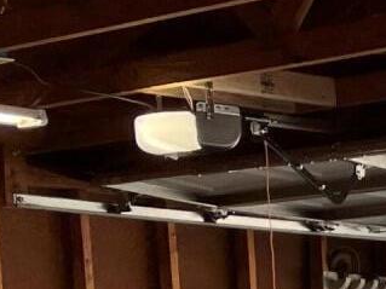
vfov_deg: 8.5
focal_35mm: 163
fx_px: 1817
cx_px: 835
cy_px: 632
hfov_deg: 10.8
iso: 50
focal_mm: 5.1
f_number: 1.6
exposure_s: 1/442
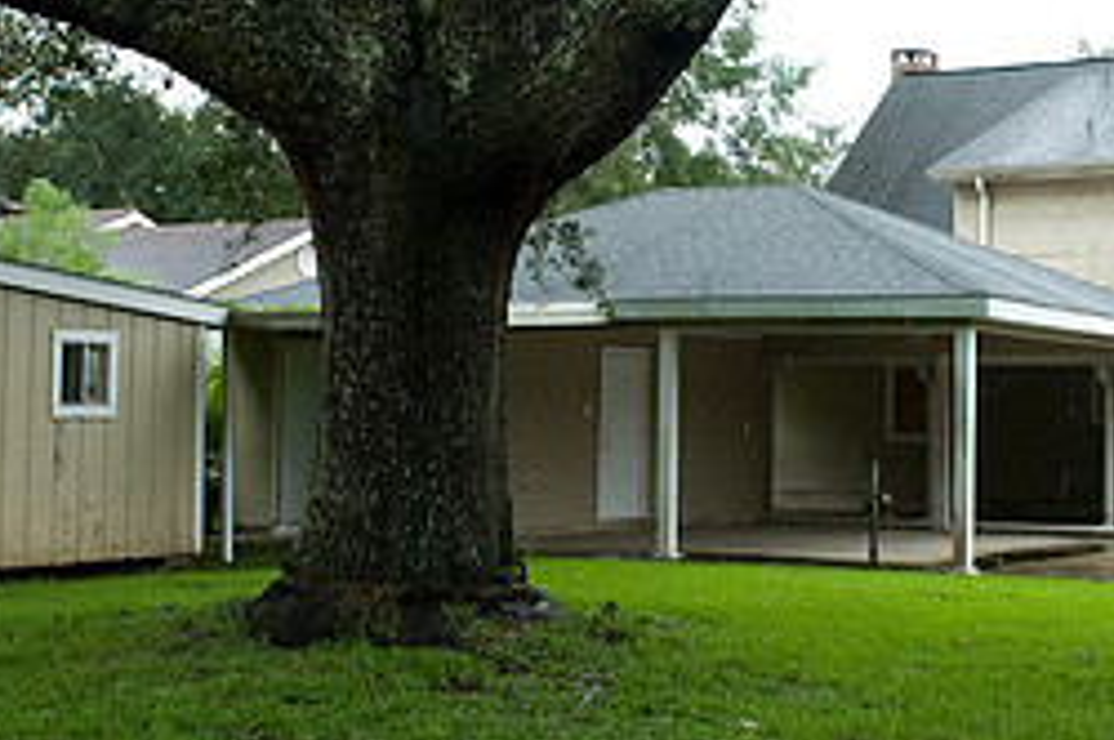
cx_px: 628
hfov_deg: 31.0
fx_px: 2009
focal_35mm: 65
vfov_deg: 20.8
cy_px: 285
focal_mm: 28
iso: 1250
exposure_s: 1/200
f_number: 5.6
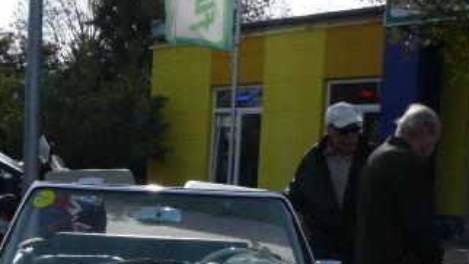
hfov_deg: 25.3
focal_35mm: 83
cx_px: 127
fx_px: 1032
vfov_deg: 13.9
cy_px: 352
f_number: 7.1
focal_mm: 7.4
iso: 100
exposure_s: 1/500
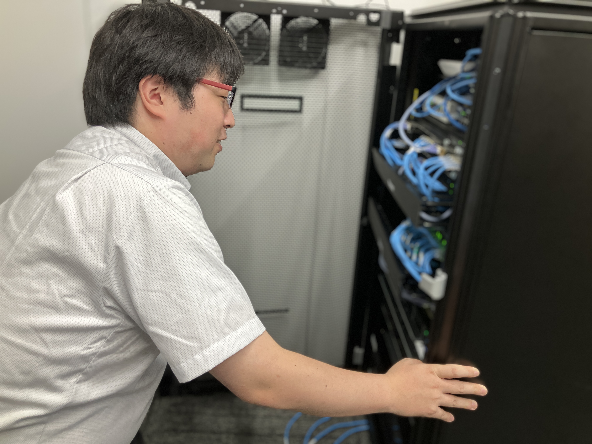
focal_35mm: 28
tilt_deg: -20.3
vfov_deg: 49.7
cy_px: 222
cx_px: 296
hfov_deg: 63.4
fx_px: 479
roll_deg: -4.5
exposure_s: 1/60
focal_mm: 3.99
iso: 125
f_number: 1.8
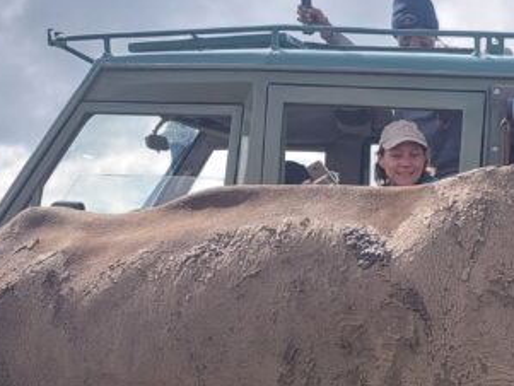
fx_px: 1263
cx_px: 466
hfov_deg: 22.4
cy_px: 418
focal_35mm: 85
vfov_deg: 16.9
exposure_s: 1/912
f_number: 1.8
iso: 40
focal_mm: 5.23
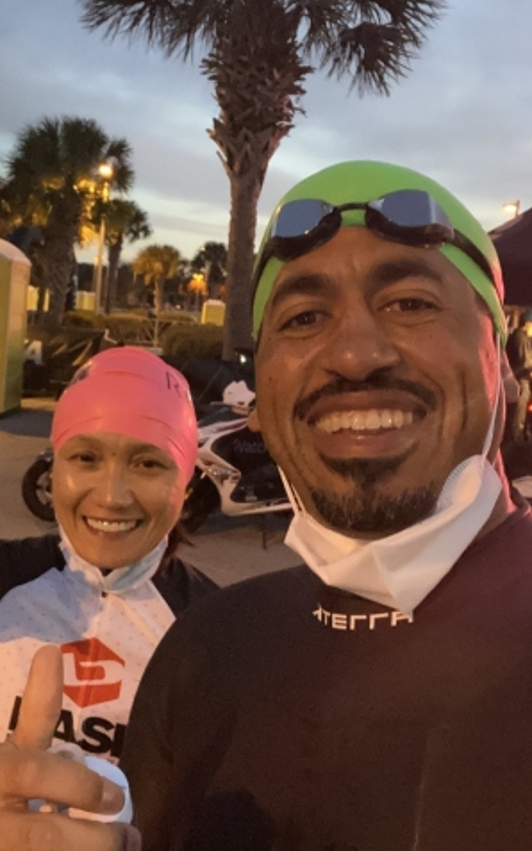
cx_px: 139
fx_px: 928
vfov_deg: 49.3
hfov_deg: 31.5
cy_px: 428
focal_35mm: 40
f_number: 2.2
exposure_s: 1/16
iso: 1000
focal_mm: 2.71
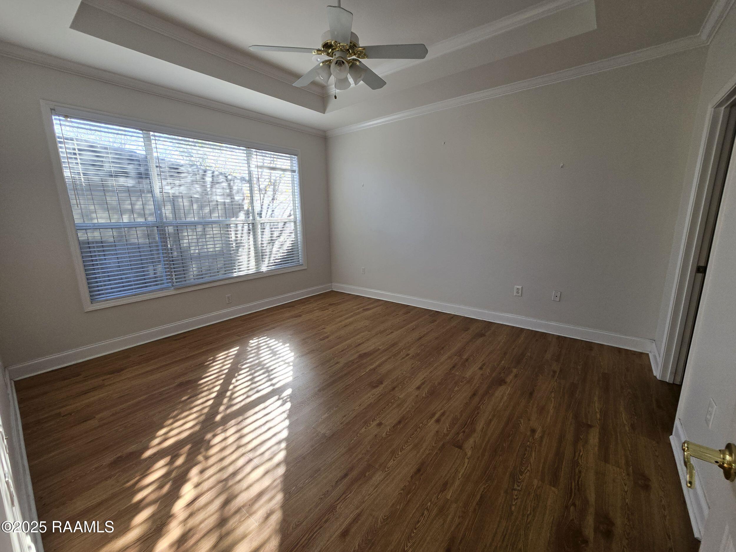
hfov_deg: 106.2
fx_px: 276
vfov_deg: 89.9
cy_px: 276
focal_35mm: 13
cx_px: 368
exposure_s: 1/120
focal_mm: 2.2
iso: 64
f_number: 2.2
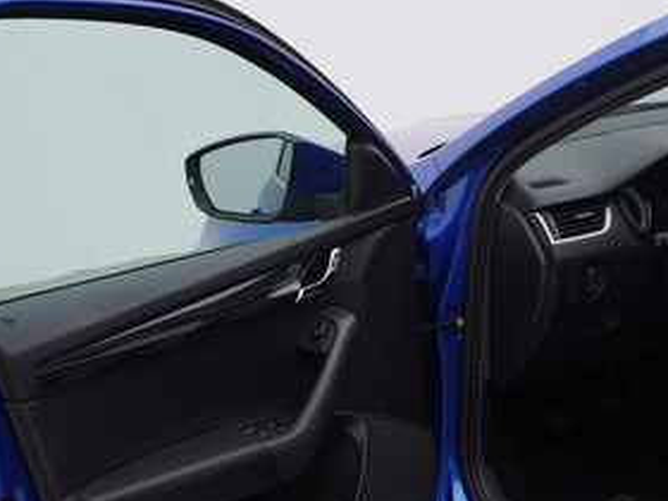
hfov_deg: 28.5
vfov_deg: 21.4
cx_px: 418
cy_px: 378
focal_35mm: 68
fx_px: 1312
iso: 125
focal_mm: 24
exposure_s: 1/80
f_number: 4
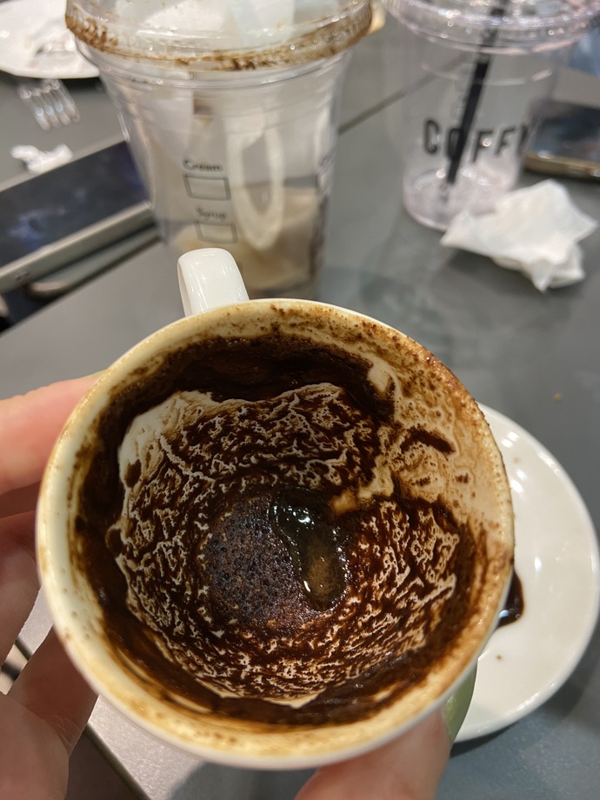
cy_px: 400
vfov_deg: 69.4
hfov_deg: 54.9
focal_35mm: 25
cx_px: 300
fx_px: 578
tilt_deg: -49.0
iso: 200
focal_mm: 4.25
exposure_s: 1/50
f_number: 1.8
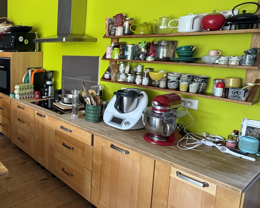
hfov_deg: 52.7
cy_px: 75
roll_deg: +0.4
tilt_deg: -7.5
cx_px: 8
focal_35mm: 27
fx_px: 208
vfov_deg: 52.5
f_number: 2.2
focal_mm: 2.22
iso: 320
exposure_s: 1/99
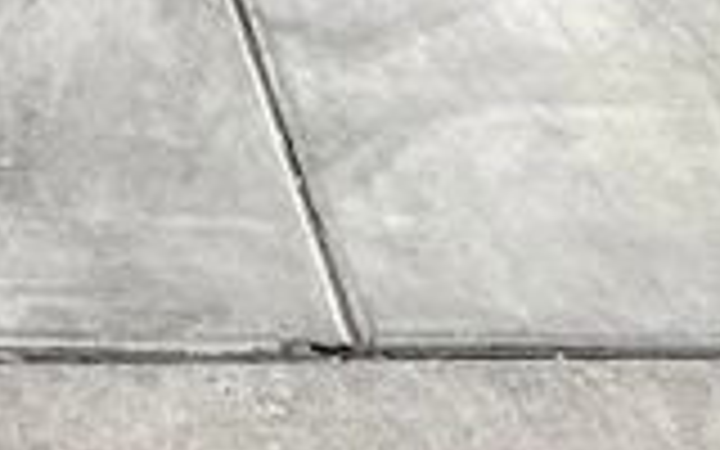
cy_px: -1125
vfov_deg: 6.5
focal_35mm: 176
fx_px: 3454
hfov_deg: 11.6
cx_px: -230
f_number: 1.8
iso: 32
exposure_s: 1/4115
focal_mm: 4.25
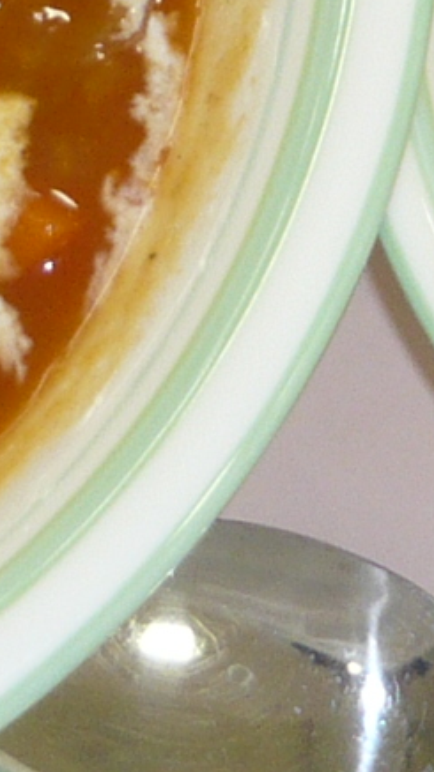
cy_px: -216
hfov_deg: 5.6
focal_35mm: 216
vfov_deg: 9.8
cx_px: 429
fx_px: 4422
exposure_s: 1/30
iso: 100
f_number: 3.1
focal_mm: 5.8
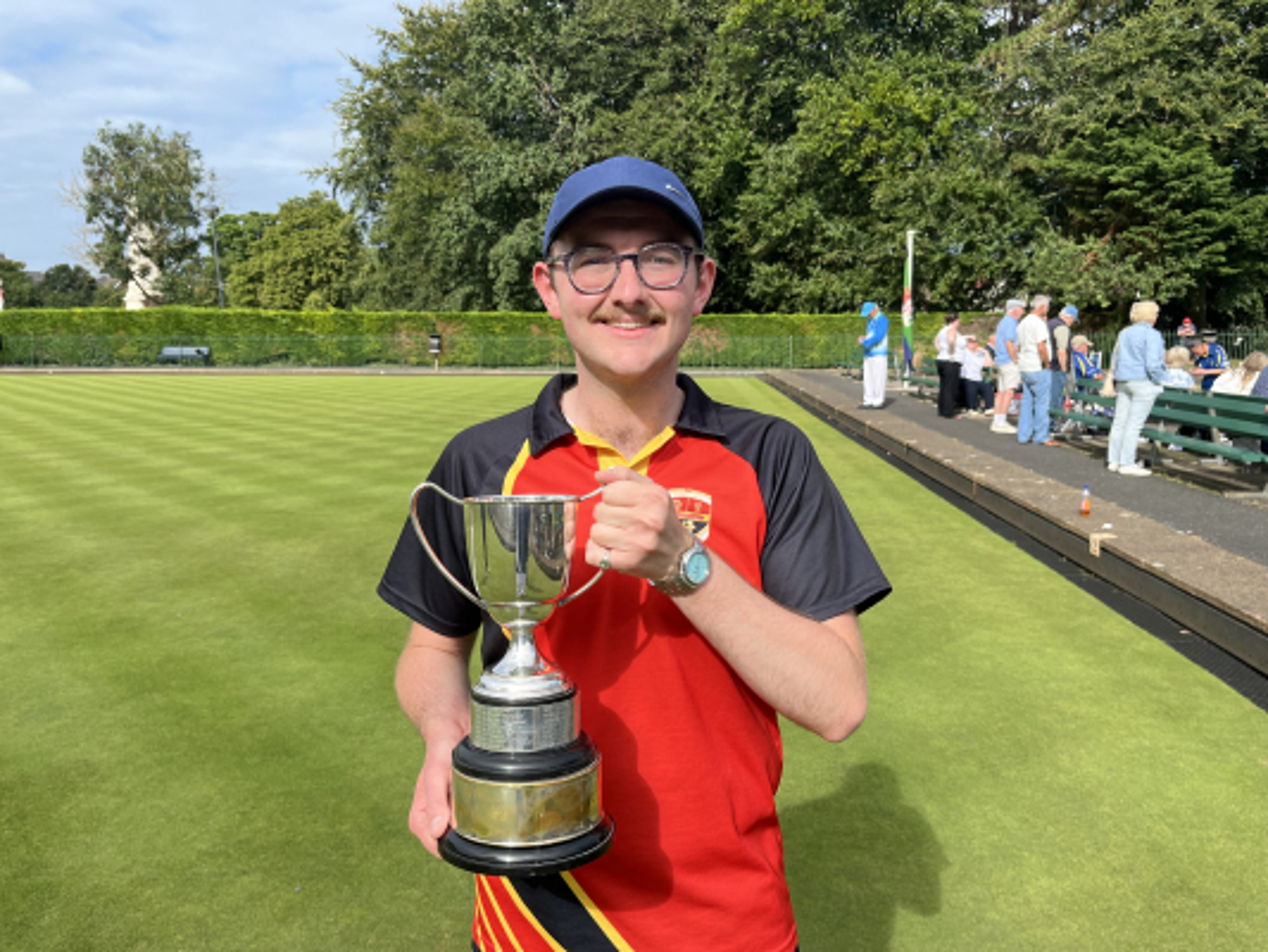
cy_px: 476
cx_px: 634
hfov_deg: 67.3
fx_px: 953
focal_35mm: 26
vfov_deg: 53.1
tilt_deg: -8.1
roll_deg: +0.2
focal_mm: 5.1
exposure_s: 1/2062
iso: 50
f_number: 1.6
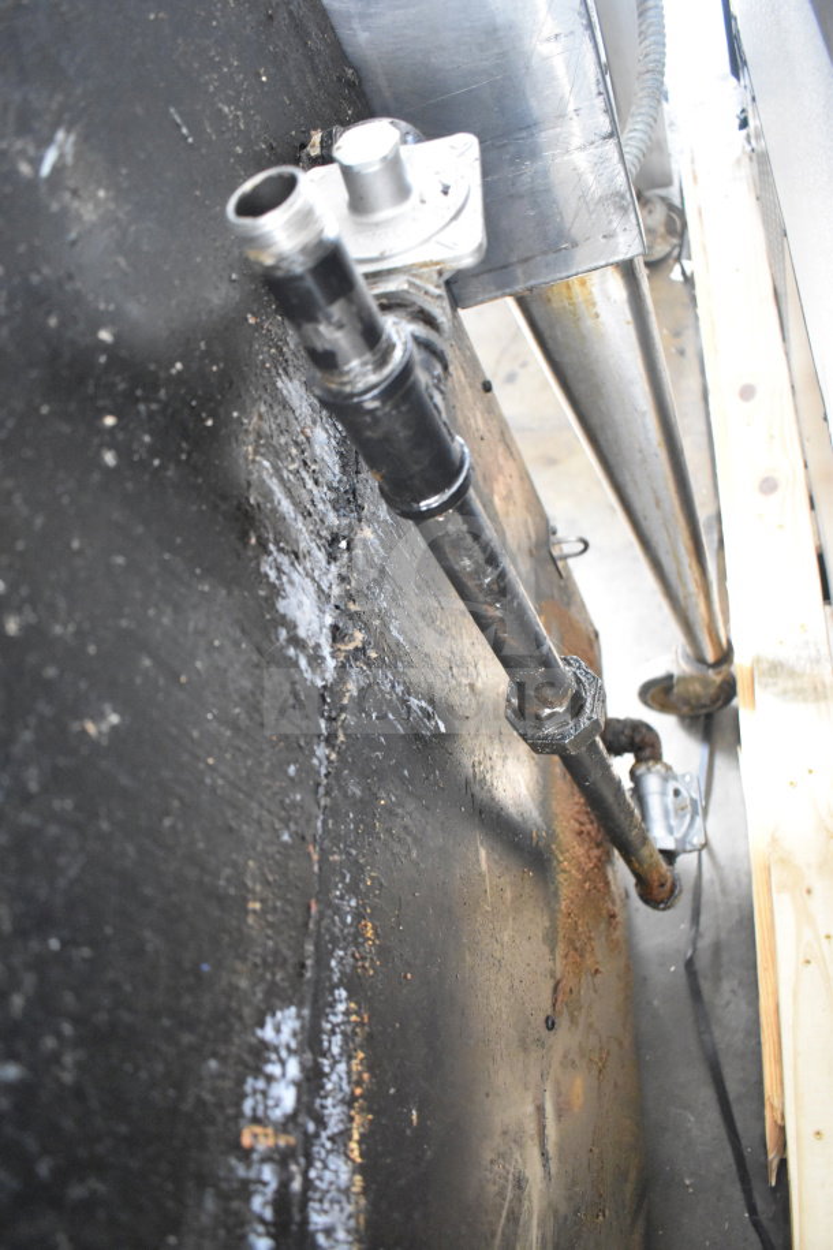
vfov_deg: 67.4
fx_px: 937
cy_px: 625
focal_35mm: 27
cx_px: 416
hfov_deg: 47.9
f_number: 3.5
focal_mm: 18
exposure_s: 1/30
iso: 6400
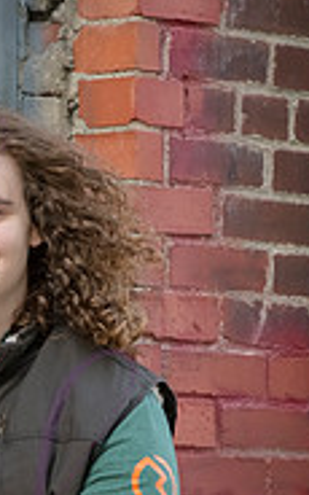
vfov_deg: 5.8
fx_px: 4878
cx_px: -21
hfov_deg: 3.6
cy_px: 390
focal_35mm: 362
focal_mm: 145
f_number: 4.5
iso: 1250
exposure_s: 1/320
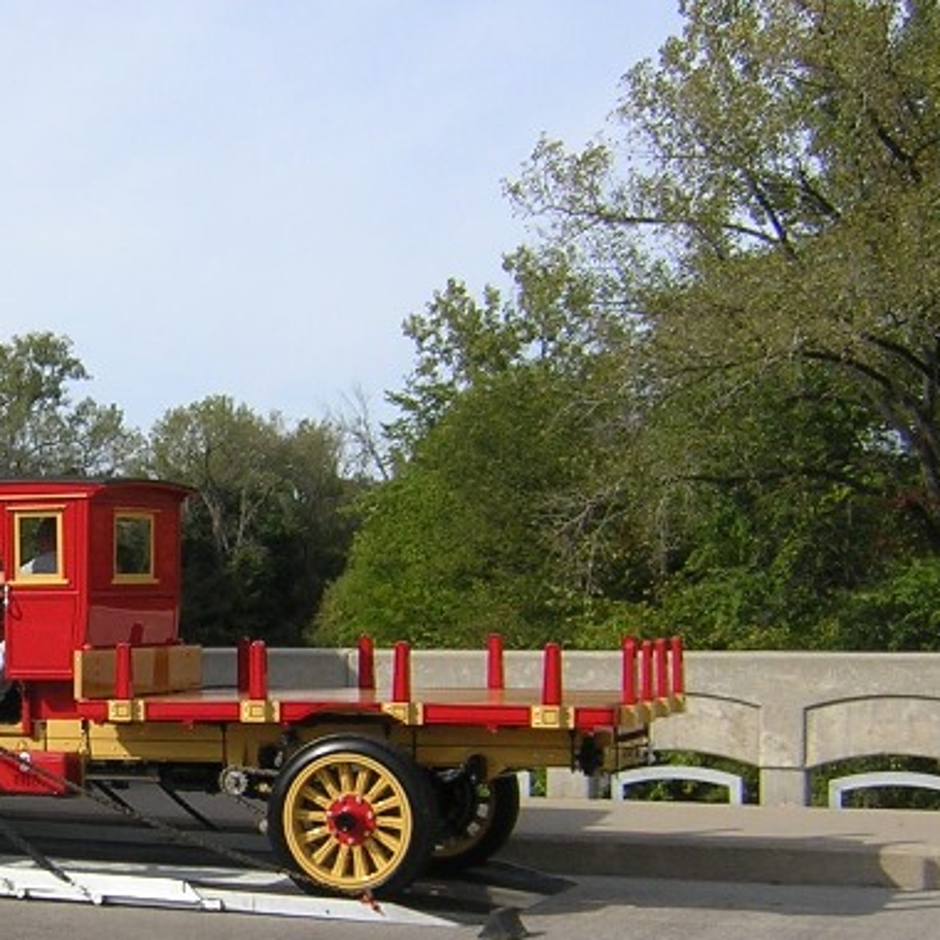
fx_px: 2058
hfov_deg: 24.6
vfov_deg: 25.7
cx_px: 12
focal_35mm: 67
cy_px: 549
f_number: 5.2
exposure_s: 1/297
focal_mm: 4.7
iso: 100
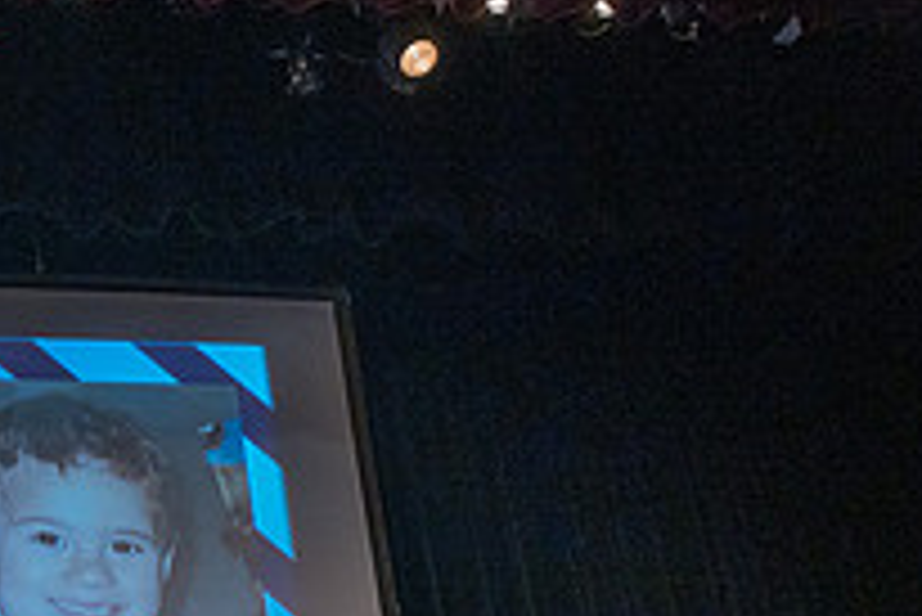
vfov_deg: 18.5
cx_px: -297
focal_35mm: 68
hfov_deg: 25.3
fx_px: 1743
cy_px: 821
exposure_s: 1/160
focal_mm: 24
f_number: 2.8
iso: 2500
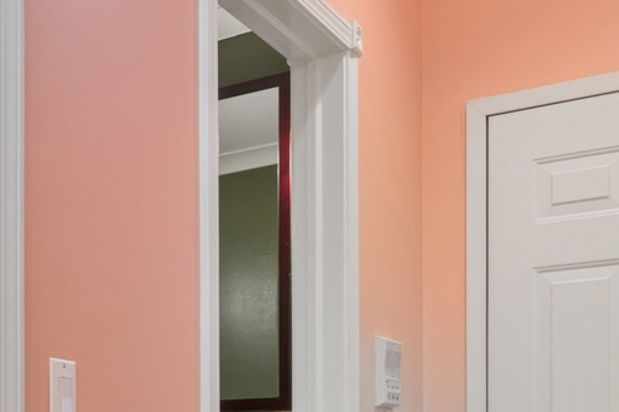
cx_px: -24
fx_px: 1014
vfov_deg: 21.3
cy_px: 500
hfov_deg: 31.0
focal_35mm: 59
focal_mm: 12
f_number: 8
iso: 200
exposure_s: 1/1.25
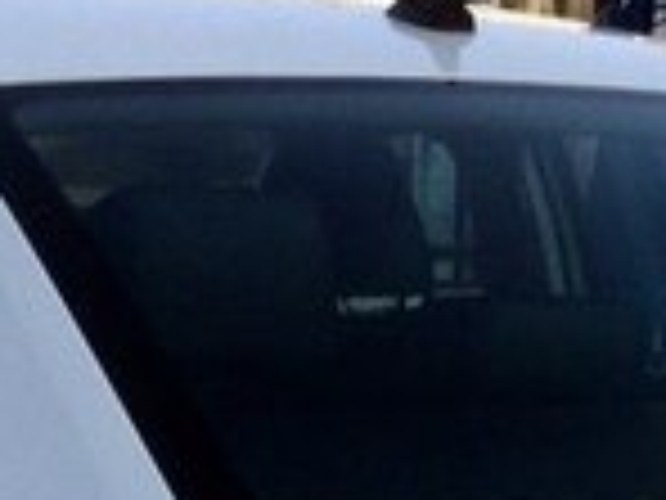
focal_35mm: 129
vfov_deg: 10.6
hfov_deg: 15.2
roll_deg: -2.7
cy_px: 957
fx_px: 2482
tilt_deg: -17.5
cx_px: 536
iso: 32
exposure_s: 1/641
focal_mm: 4.15
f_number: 2.2
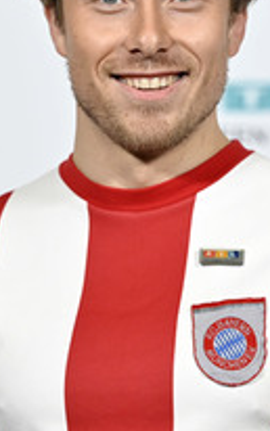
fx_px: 3151
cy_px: 132
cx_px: 164
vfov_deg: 7.8
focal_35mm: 268
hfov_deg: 4.9
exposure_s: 1/640
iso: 1000
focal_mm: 120
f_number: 2.8
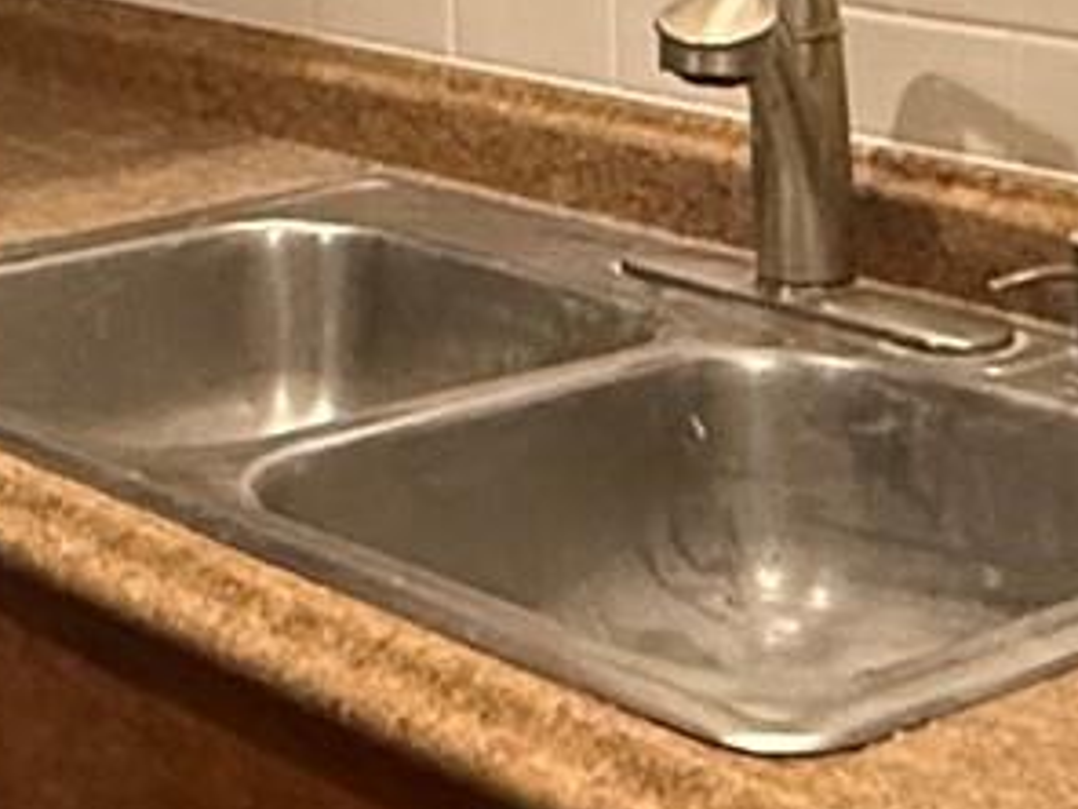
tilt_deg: -2.8
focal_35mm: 97
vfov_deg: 14.4
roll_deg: +1.5
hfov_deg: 19.6
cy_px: -332
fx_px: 3021
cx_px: 4
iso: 640
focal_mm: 2.22
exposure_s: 1/120
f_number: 2.2
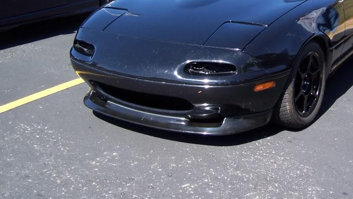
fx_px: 543
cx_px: 240
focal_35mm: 58
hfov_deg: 35.6
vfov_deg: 20.4
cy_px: 29
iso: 80
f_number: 2.8
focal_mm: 6.3
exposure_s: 1/500
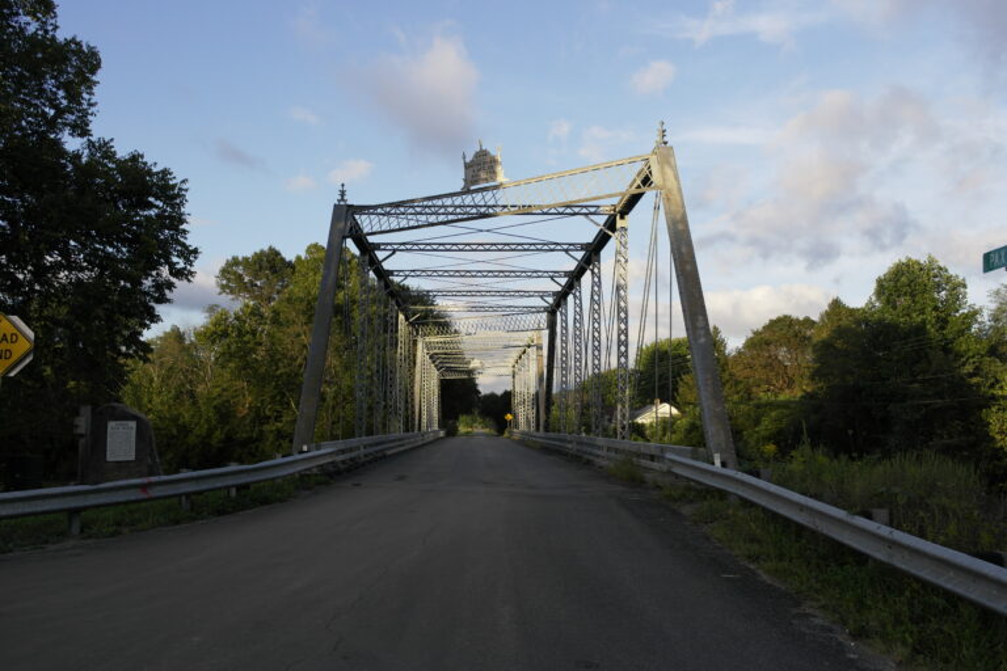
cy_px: 336
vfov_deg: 40.0
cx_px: 504
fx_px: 923
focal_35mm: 33
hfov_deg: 57.2
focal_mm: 22
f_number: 5
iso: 200
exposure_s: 1/320
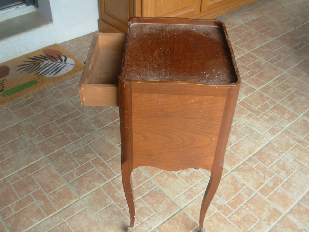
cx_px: 154
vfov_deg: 37.7
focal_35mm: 38
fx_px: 339
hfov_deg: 49.0
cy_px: 116
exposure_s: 1/157
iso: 50
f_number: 2.9
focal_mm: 6.3
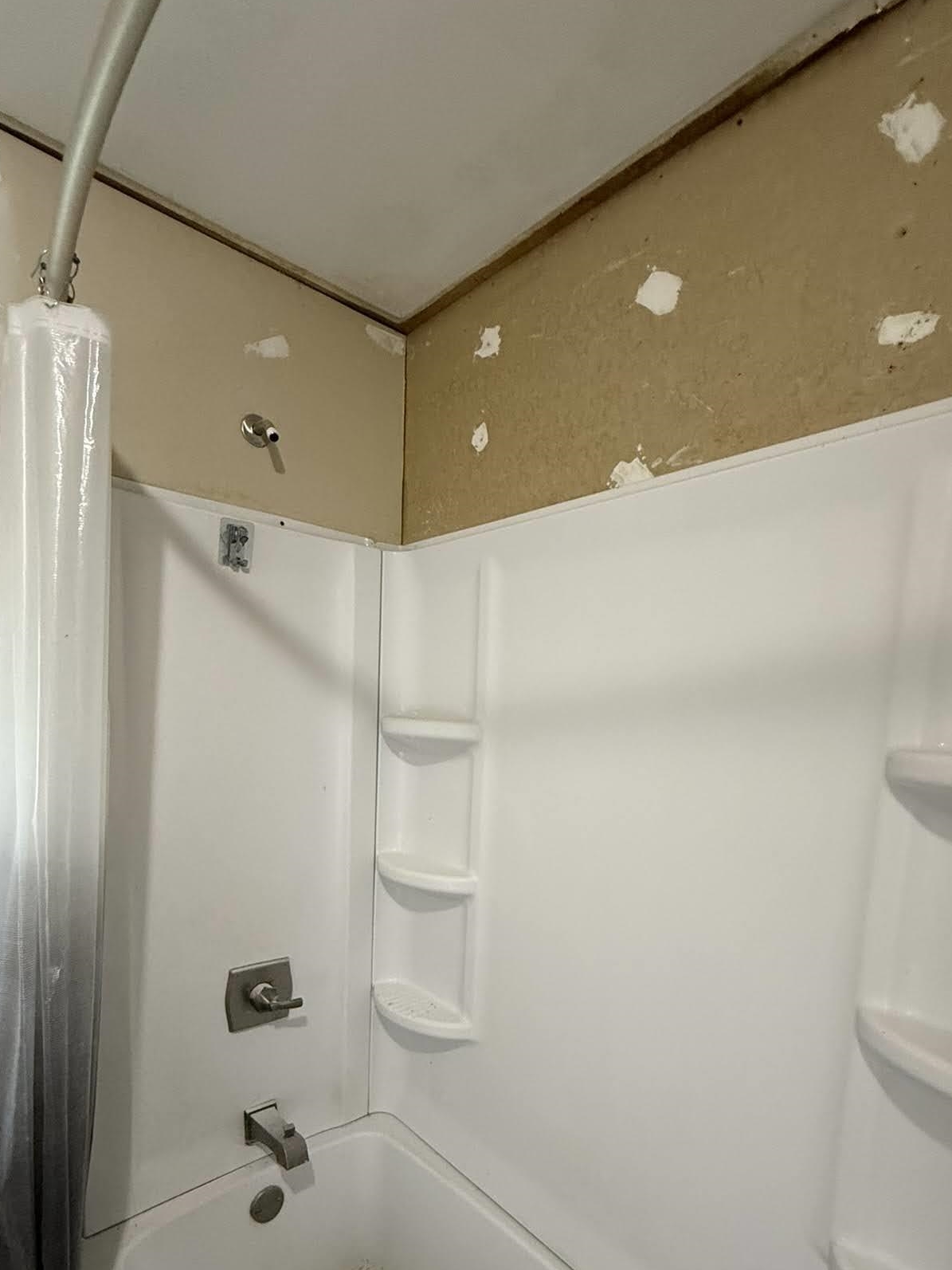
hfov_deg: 71.6
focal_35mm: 18
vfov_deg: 86.0
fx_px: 660
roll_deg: -2.6
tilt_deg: -6.7
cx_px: 492
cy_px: 793
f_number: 2.2
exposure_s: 1/52
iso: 320
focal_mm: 2.22
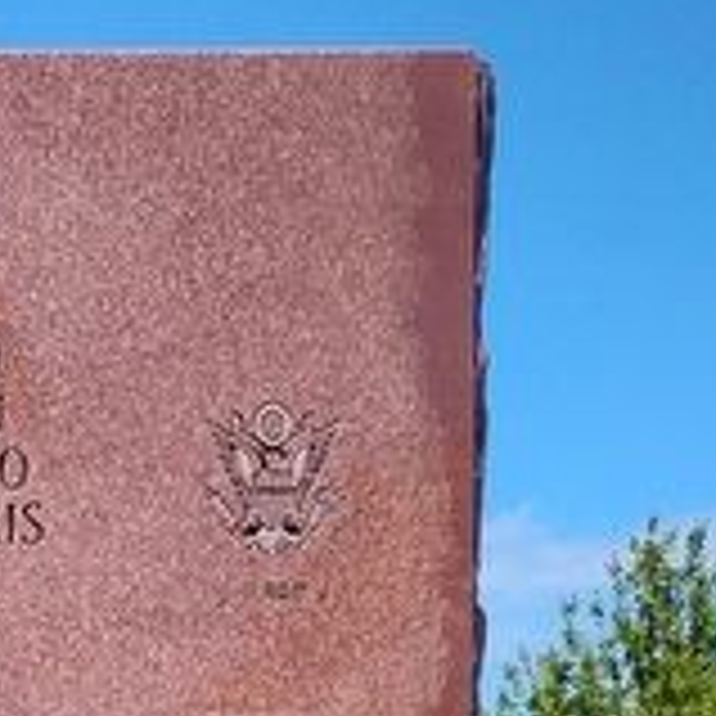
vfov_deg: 13.5
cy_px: 1599
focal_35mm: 102
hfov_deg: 16.4
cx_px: -135
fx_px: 2387
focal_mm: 5.56
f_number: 1.8
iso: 100
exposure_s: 1/1997
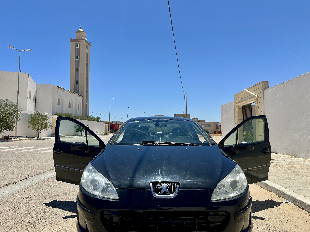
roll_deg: -0.5
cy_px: 116
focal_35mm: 24
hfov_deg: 71.6
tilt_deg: +3.4
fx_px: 215
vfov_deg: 56.8
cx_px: 155
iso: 80
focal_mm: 6.86
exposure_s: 1/6623
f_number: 1.78
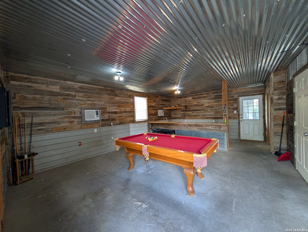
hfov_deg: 110.5
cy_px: 116
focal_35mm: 12
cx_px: 154
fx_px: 107
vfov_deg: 94.7
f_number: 1.7
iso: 188
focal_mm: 2.02
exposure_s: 1/120
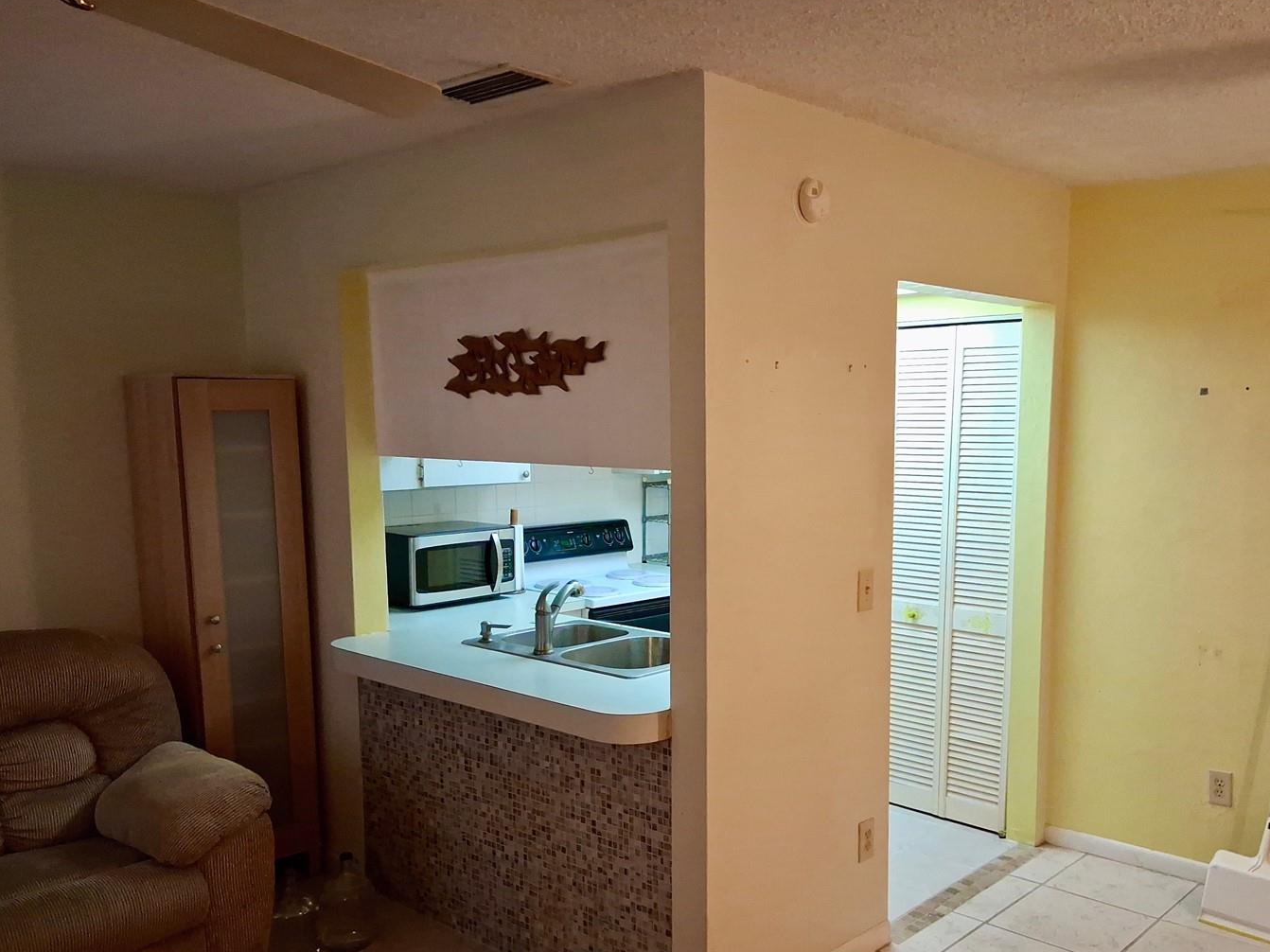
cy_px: 558
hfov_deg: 58.2
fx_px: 1137
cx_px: 710
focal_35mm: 31
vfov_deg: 45.2
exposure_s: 1/60
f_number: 1.8
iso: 400
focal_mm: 3.98
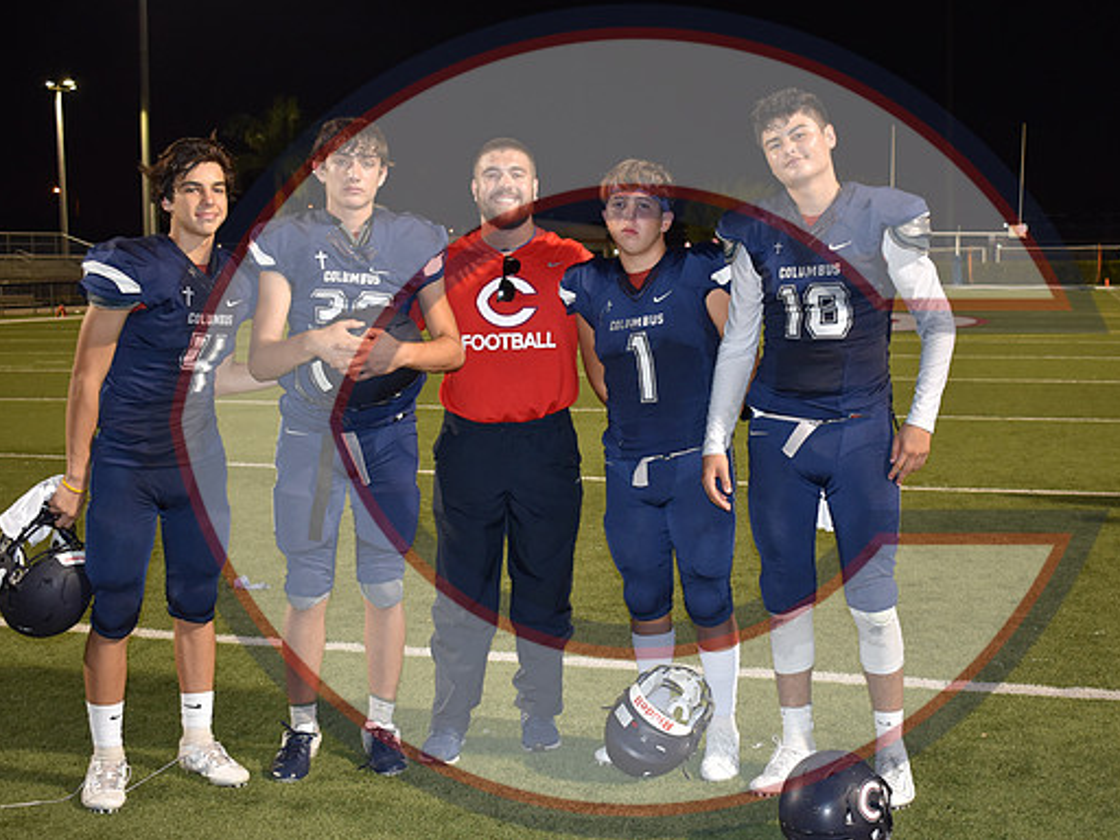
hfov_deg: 38.9
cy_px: 421
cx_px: 628
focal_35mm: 49
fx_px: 1585
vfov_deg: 29.7
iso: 1000
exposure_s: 1/60
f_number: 4.2
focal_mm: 30
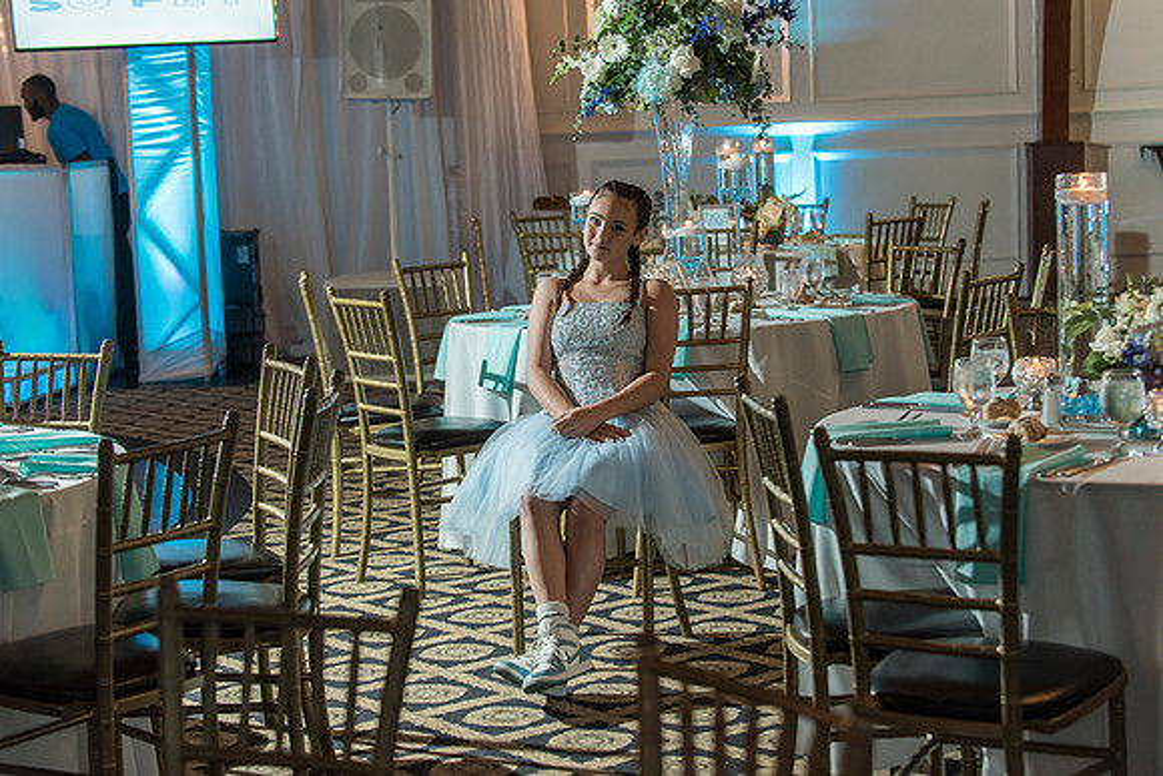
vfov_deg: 18.7
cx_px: 557
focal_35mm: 73
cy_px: 372
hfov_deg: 27.7
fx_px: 2357
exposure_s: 1/100
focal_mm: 70
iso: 1250
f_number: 4
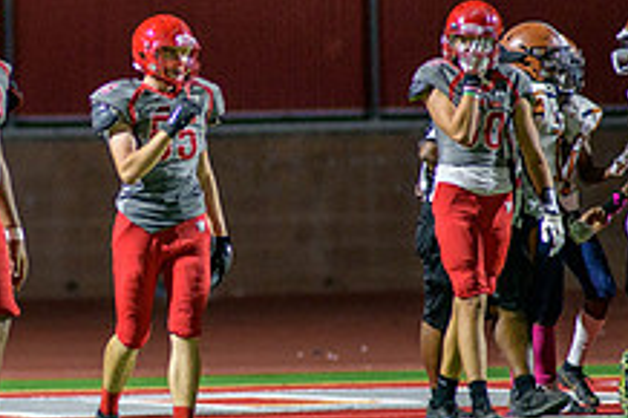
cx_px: 12
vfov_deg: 1.7
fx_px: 13945
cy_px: 186
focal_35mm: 800
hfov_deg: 2.6
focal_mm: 300
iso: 2000
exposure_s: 1/500
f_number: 2.8
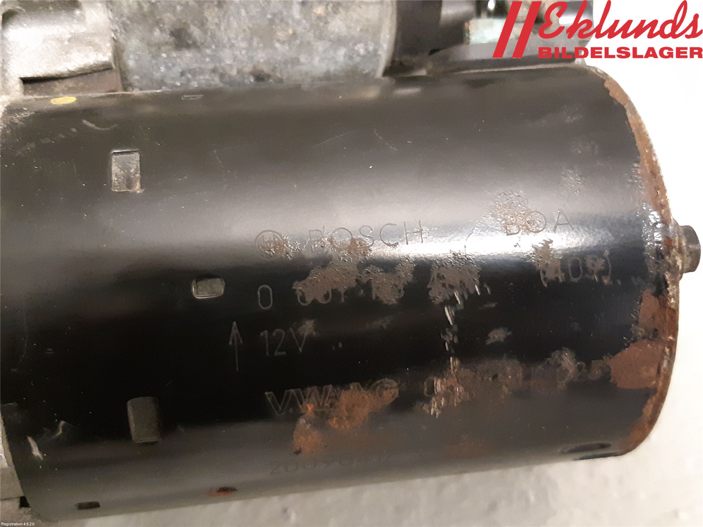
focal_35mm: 26
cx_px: 352
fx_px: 528
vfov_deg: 53.1
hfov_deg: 67.3
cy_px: 264
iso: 400
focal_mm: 3.93
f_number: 1.7
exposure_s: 1/25
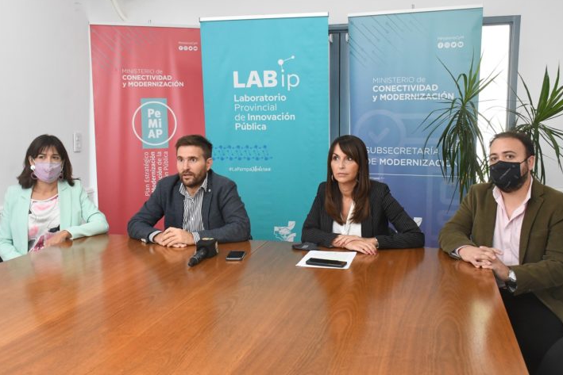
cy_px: 185
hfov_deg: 49.5
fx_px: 610
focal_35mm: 39
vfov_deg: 34.2
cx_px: 276
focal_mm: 24
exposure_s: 1/200
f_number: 8
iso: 3200
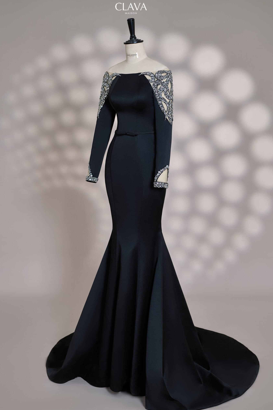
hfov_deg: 26.5
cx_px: 138
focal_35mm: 51
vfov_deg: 38.9
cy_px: 206
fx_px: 580
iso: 1000
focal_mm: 50
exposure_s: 1/200
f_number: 3.2
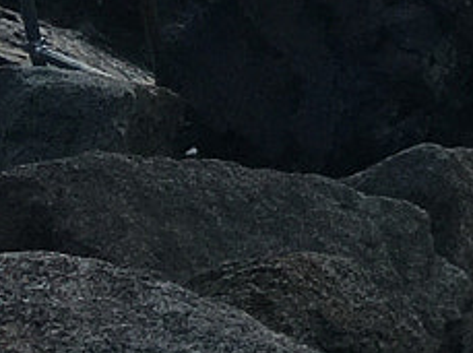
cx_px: 1648
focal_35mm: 203
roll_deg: +3.2
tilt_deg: -13.8
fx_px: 2769
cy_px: -446
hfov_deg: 7.8
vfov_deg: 6.9
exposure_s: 1/136
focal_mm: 4.15
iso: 25
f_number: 2.2
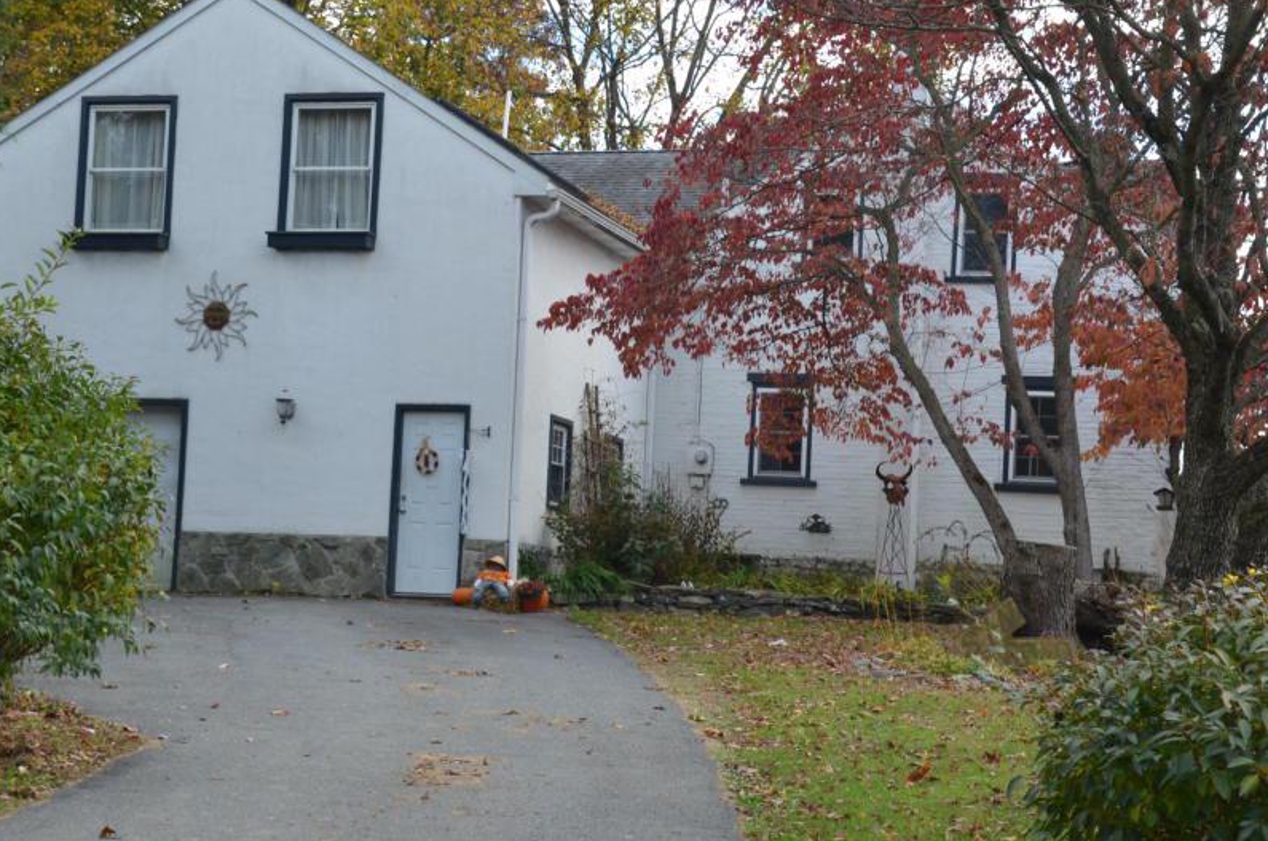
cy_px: 385
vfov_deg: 19.4
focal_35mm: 70
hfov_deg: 28.9
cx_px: 610
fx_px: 2461
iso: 160
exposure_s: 1/200
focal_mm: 32
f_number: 7.1
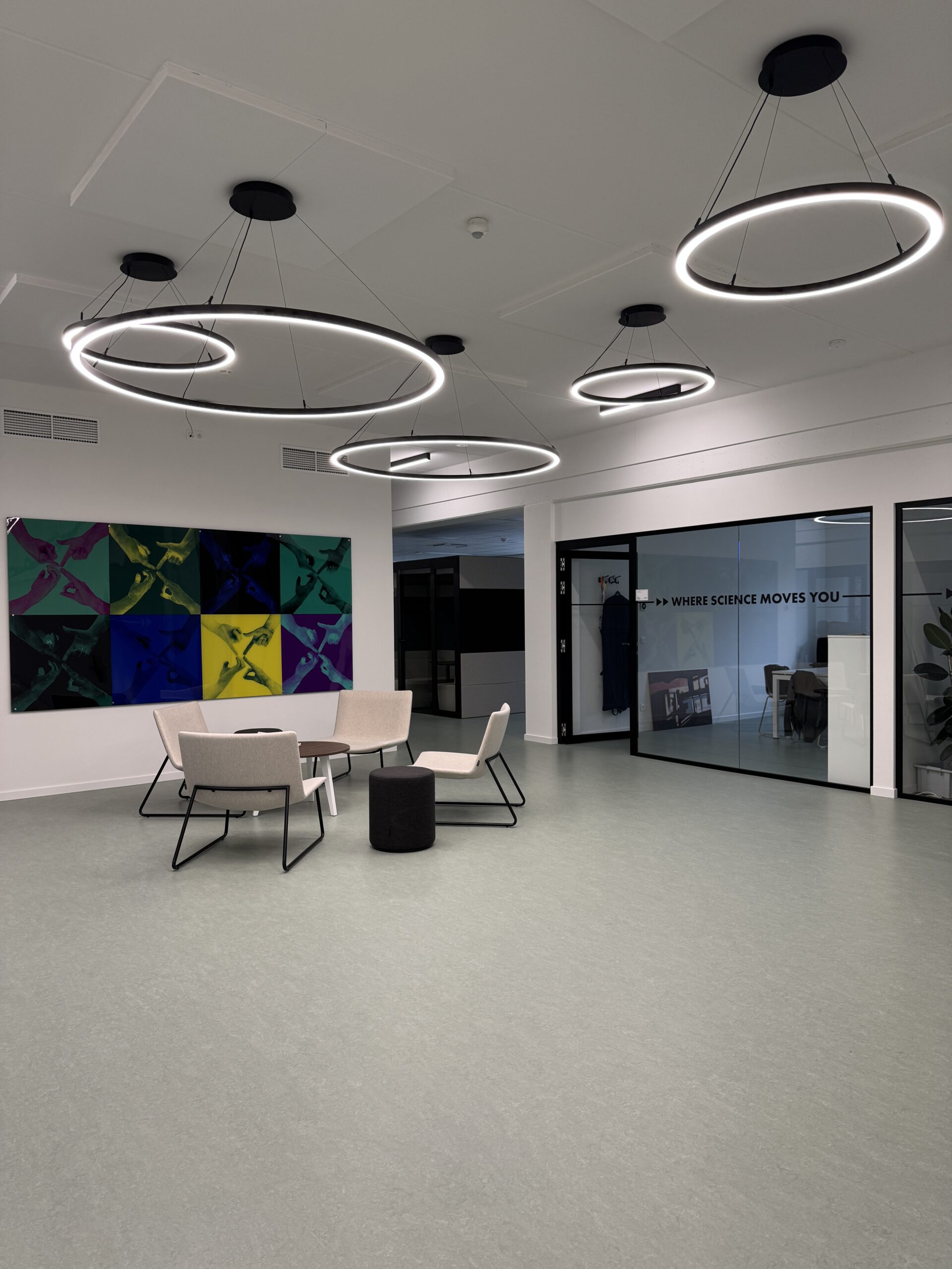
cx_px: 476
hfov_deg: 56.8
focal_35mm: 24
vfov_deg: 71.6
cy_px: 634
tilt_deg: -1.3
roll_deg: -0.3
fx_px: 880
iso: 100
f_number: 1.78
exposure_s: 1/100
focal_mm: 6.76
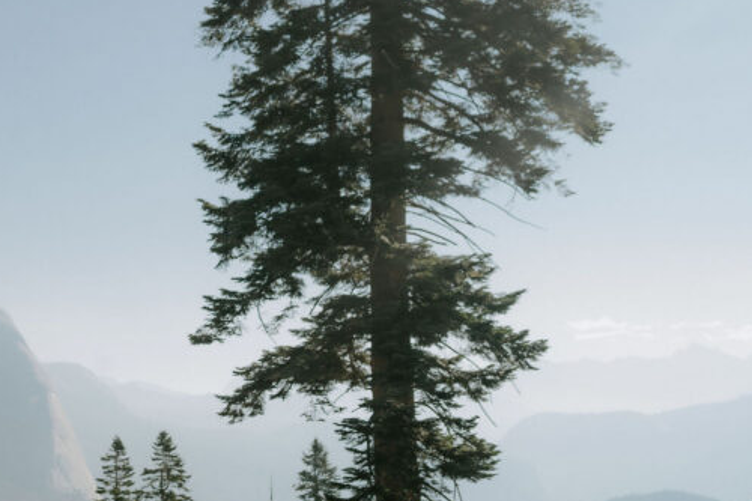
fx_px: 1545
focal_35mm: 74
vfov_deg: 18.2
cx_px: -11
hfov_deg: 25.9
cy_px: 411
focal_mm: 35
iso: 50
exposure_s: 1/1250
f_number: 2.5
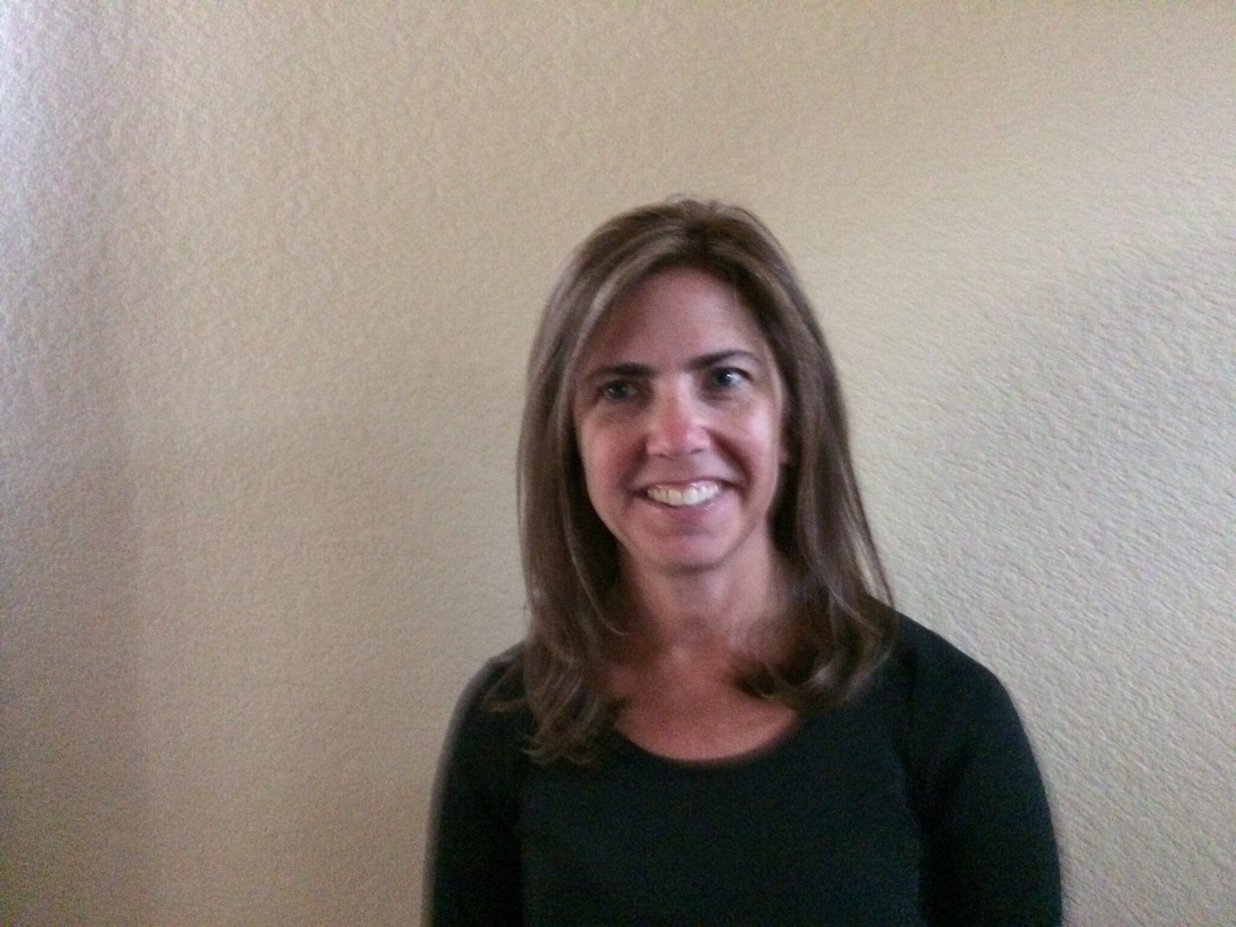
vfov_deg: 46.8
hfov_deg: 60.0
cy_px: 464
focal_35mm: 30
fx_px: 1071
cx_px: 618
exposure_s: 1/15
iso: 1250
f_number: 2.2
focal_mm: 4.12
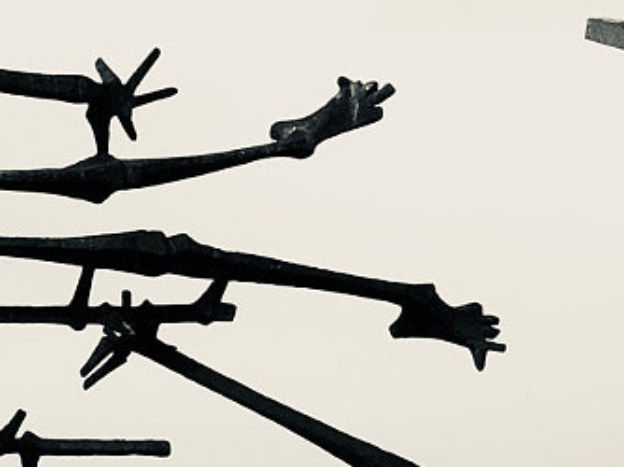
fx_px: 2504
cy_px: 508
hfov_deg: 11.7
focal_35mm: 139
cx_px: -858
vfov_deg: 10.5
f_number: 2.2
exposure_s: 1/2079
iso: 25
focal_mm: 4.15
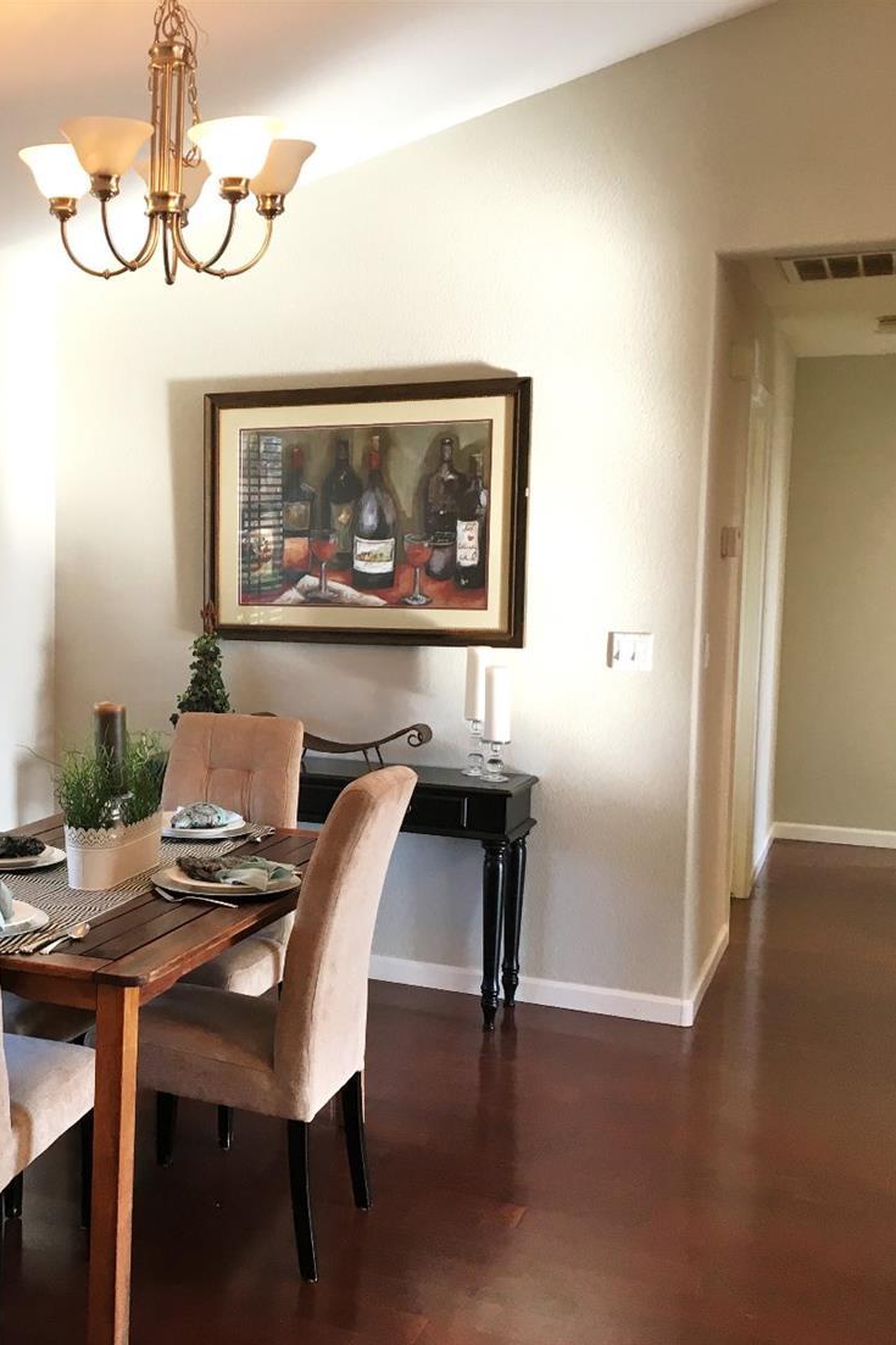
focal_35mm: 41
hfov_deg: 31.1
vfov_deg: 47.4
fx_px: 1531
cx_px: 83
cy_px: 684
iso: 25
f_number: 2.2
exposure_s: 1/30
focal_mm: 4.15
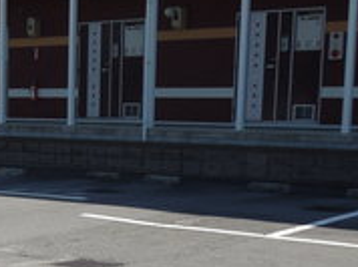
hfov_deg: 20.8
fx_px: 930
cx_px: -26
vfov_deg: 16.1
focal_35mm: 90
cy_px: 261
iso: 100
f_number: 6.6
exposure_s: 1/320
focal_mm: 4.5
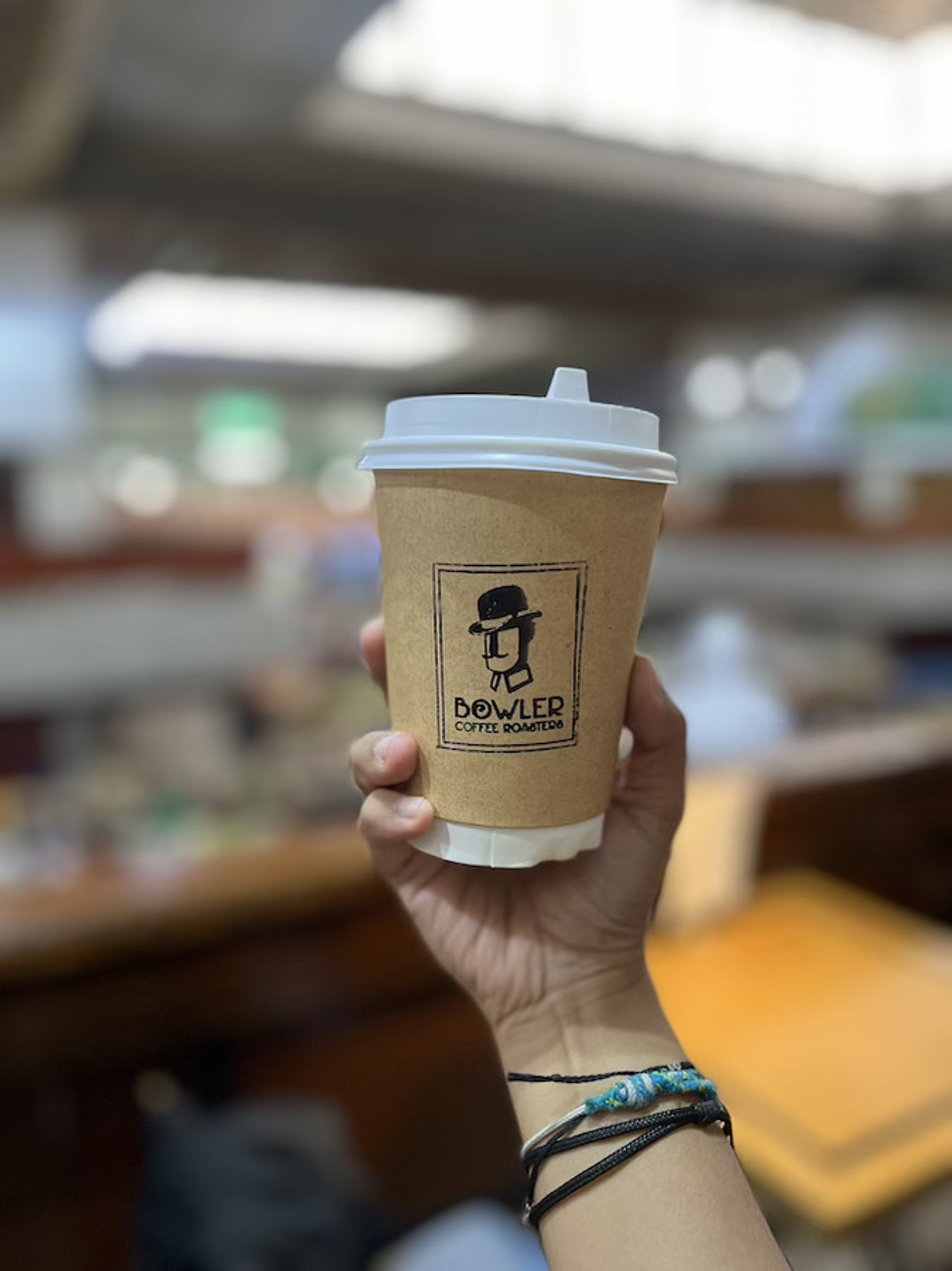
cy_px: 636
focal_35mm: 26
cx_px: 476
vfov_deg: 67.3
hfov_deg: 53.0
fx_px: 954
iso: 160
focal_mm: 5.1
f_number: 1.6
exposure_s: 1/60
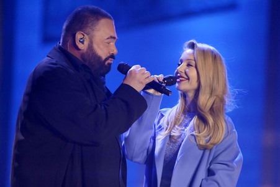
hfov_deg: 4.1
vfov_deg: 2.7
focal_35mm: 500
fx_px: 3886
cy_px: 94
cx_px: 140
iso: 12800
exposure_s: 1/1000
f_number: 5.6
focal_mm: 500
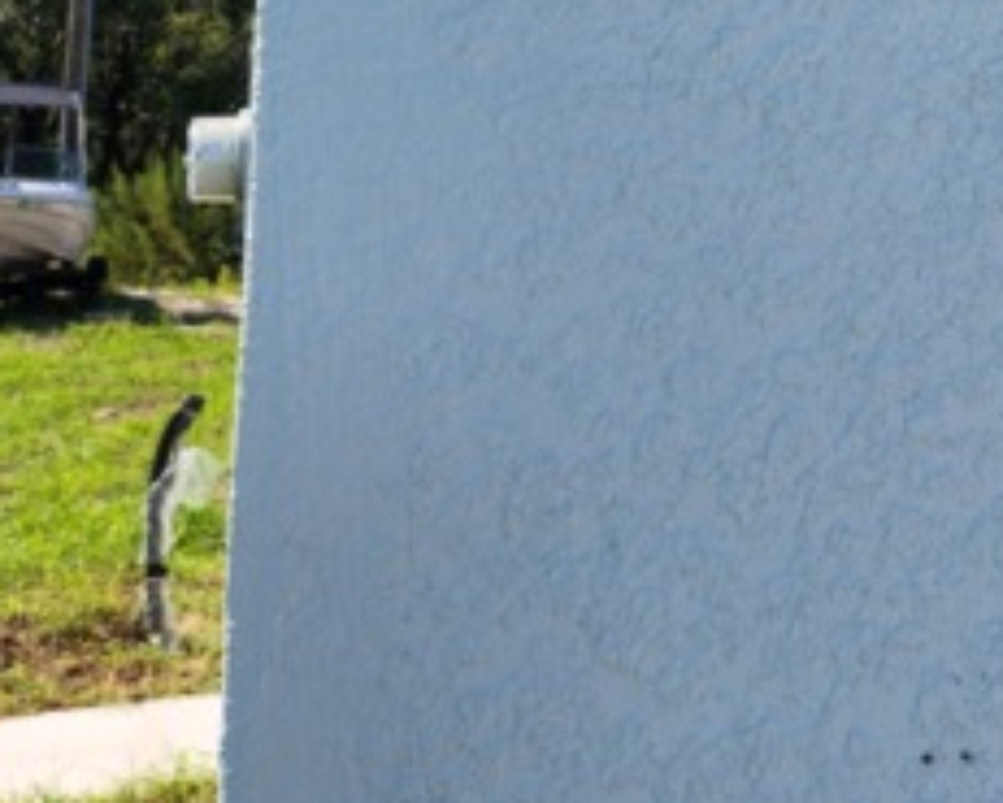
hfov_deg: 26.1
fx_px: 1930
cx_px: 1198
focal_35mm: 65
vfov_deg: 22.1
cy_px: -109
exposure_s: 1/2760
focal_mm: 5
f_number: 1.8
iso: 50
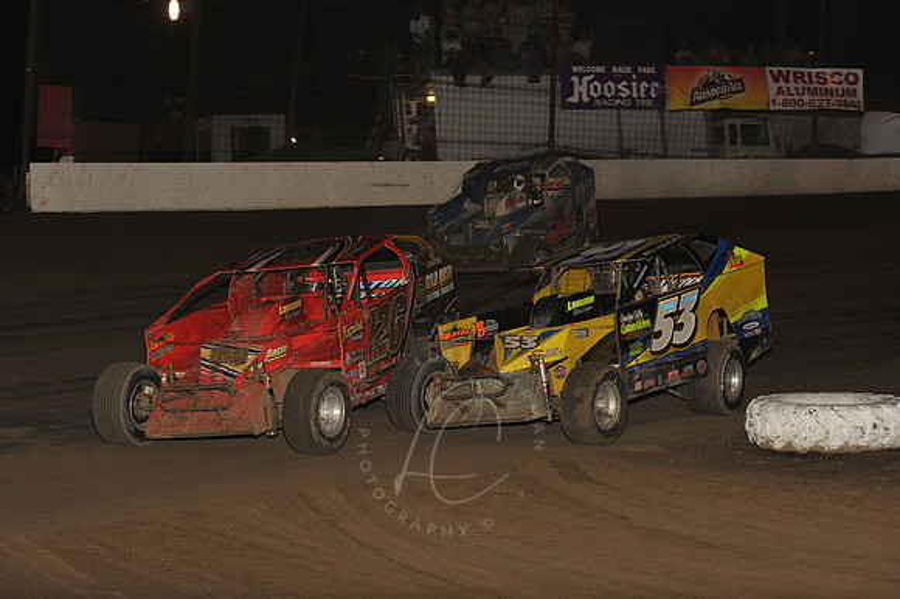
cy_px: 300
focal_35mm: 86
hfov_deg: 23.7
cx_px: 450
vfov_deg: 15.9
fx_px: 2149
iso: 800
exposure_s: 1/320
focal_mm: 86
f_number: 6.3
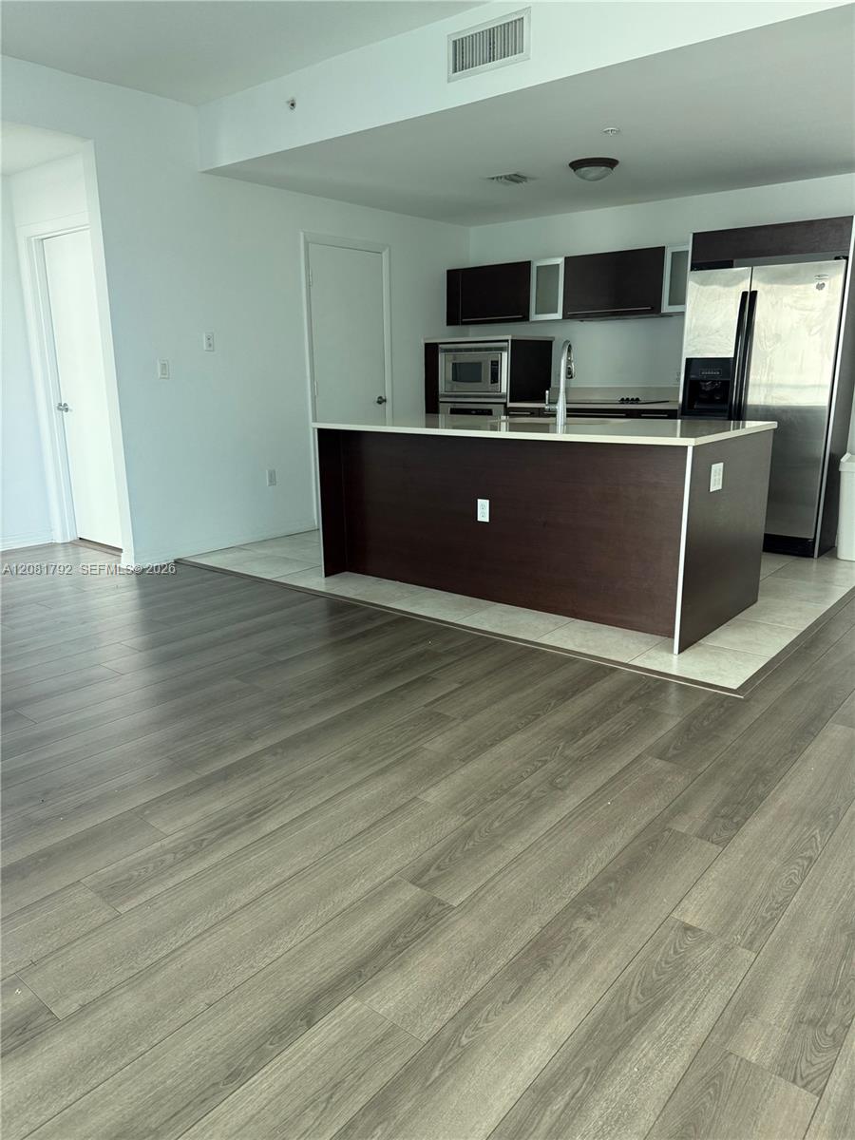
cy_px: 570
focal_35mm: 24
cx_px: 428
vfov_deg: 71.6
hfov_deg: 56.8
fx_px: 790
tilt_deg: -13.3
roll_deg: -0.2
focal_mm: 6.76
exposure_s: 1/120
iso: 200
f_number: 1.78
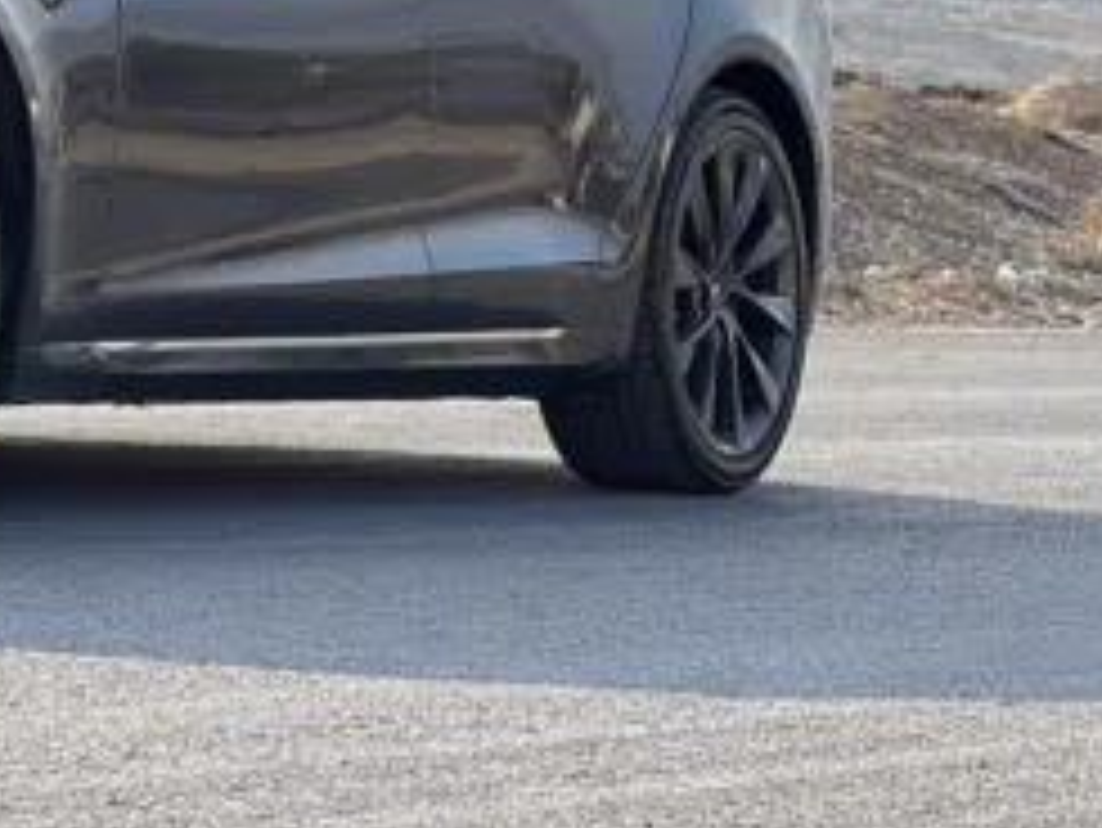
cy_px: -126
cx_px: -283
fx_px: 6402
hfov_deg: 9.7
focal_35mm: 201
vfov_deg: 7.3
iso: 32
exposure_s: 1/193
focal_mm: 9
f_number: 2.8
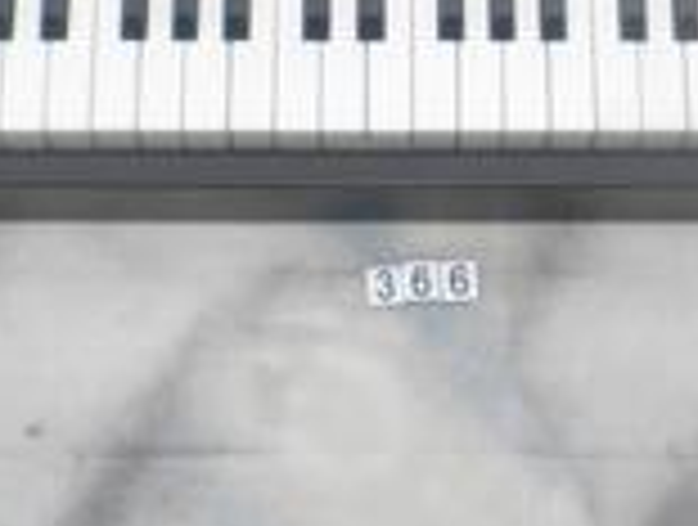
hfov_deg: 14.2
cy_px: -81
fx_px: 2809
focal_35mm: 139
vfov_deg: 10.6
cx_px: 432
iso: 64
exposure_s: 1/80
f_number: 5.6
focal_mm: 6.3
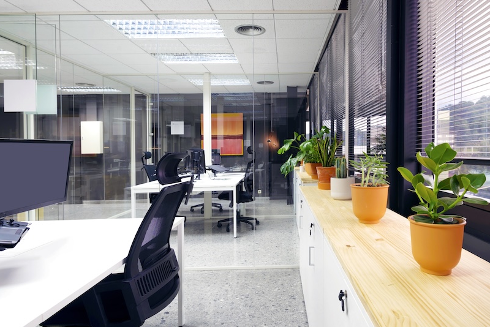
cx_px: 271
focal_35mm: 25
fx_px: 340
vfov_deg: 51.3
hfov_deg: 71.3
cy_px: 151
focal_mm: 20
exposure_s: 1/5
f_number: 8
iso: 100
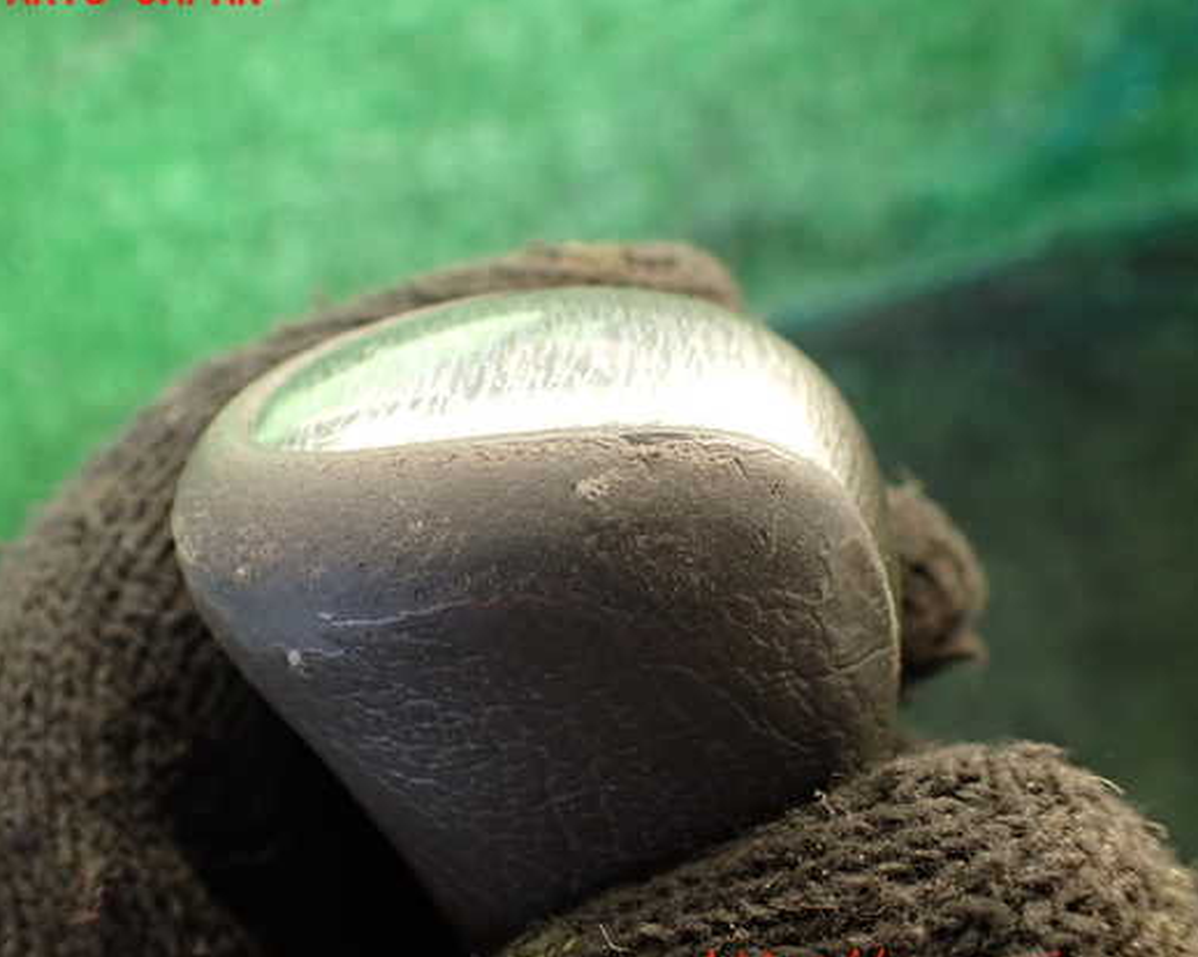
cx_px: 535
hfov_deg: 52.8
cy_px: 482
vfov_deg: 43.3
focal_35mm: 34
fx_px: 1205
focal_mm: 5.4
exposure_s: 1/125
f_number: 2.3
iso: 320
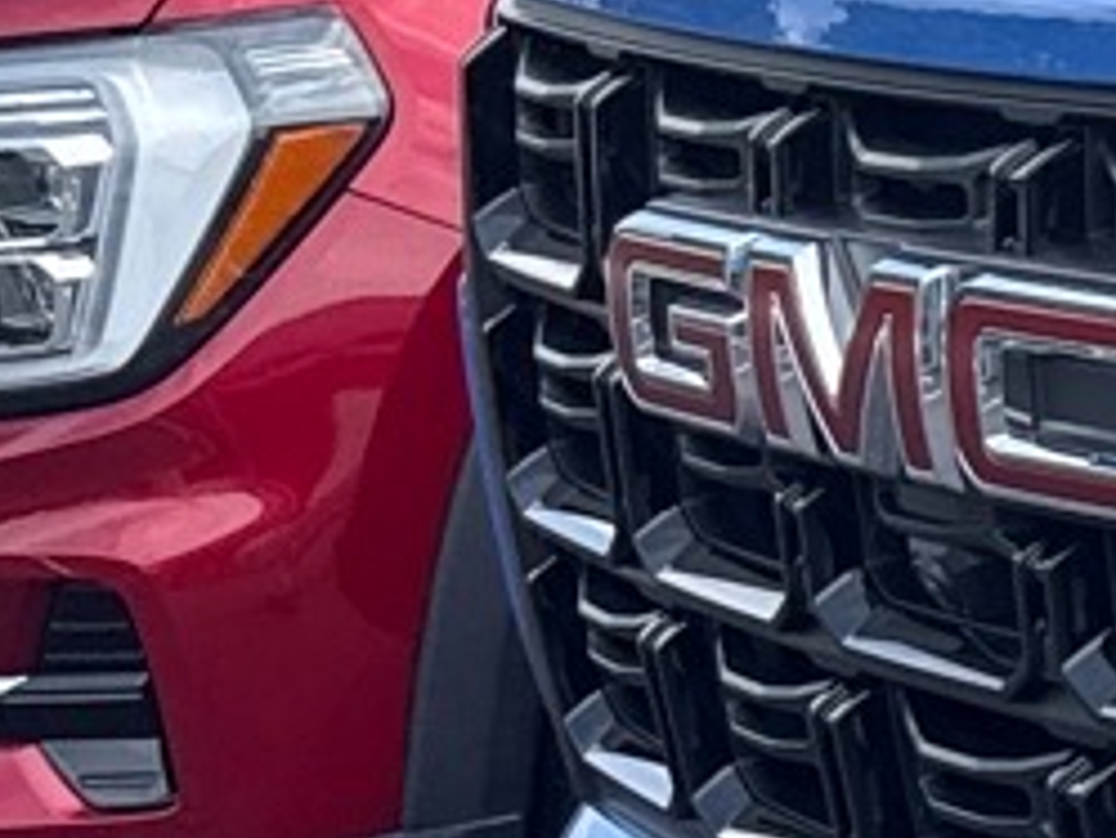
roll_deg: +1.1
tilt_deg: -13.4
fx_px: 4967
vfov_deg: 9.6
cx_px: 3559
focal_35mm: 154
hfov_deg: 9.4
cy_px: 735
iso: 100
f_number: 1.78
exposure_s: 1/2703
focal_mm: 6.76
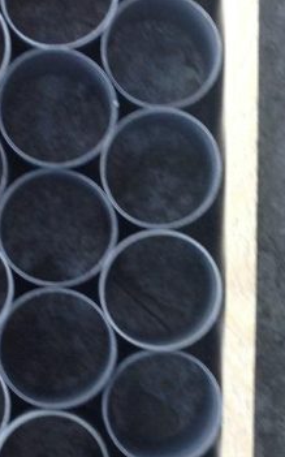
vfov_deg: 20.4
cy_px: 249
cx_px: 118
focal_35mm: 102
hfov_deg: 12.8
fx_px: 1269
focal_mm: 4.12
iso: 64
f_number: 2.4
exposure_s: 1/40
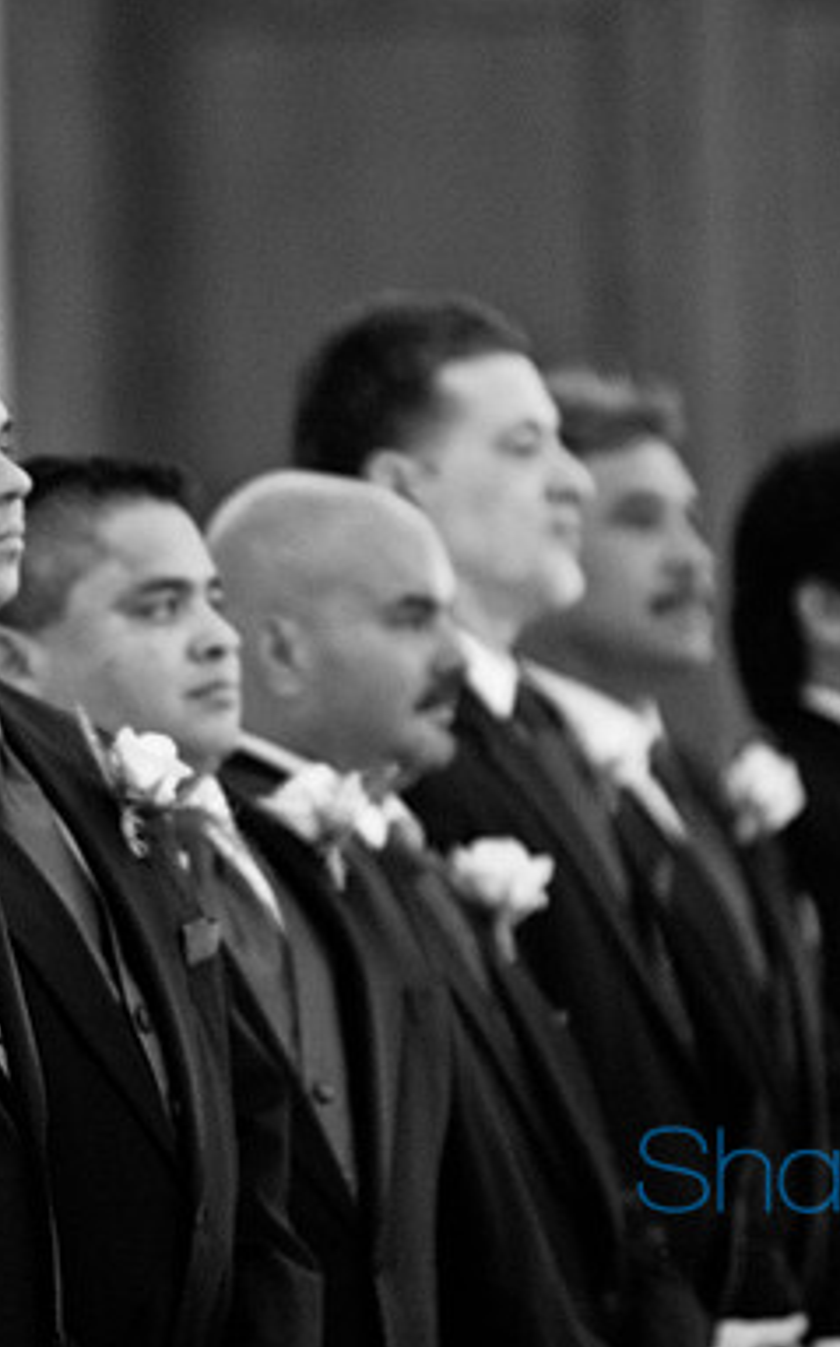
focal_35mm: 428
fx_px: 15686
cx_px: 179
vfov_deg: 4.9
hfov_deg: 3.1
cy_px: 674
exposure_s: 1/80
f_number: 2.8
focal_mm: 185
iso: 400
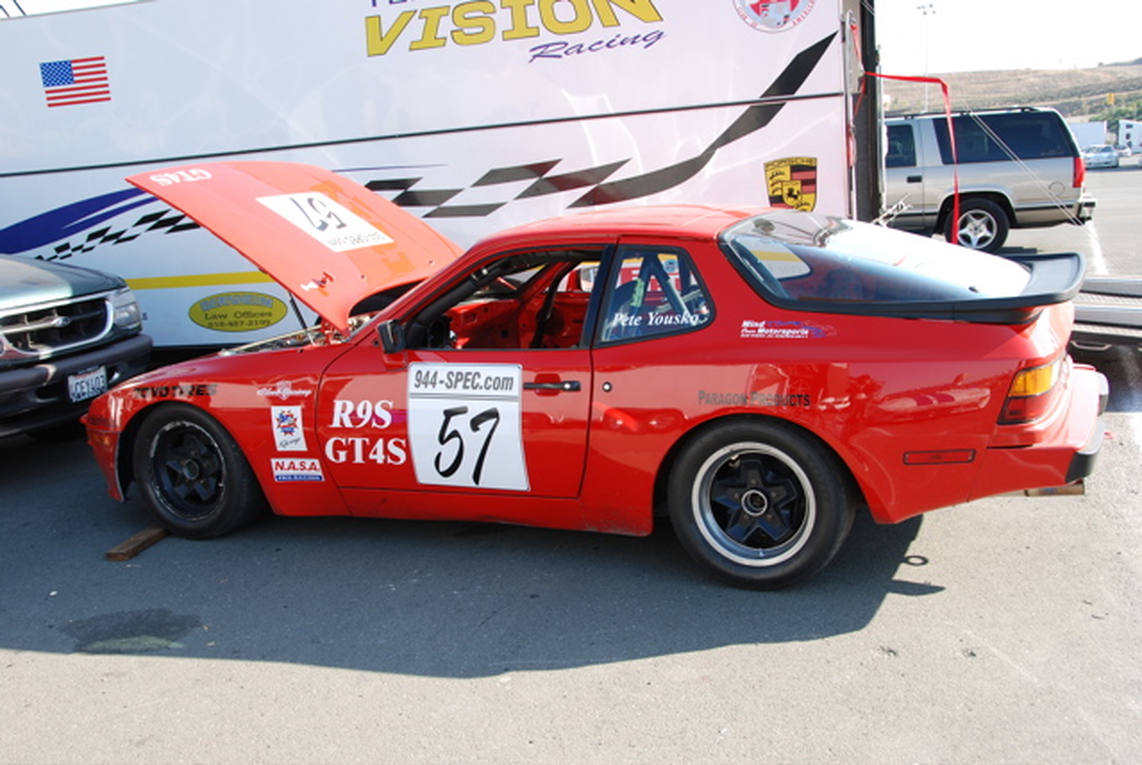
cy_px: 382
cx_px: 571
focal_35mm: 36
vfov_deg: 37.0
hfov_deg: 53.1
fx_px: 1144
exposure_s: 1/125
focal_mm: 24
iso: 125
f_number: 5.6
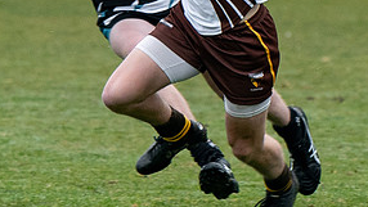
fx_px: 15996
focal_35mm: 1639
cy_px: -7
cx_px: 163
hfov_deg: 1.3
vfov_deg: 0.7
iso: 400
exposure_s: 1/800
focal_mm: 200
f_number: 4
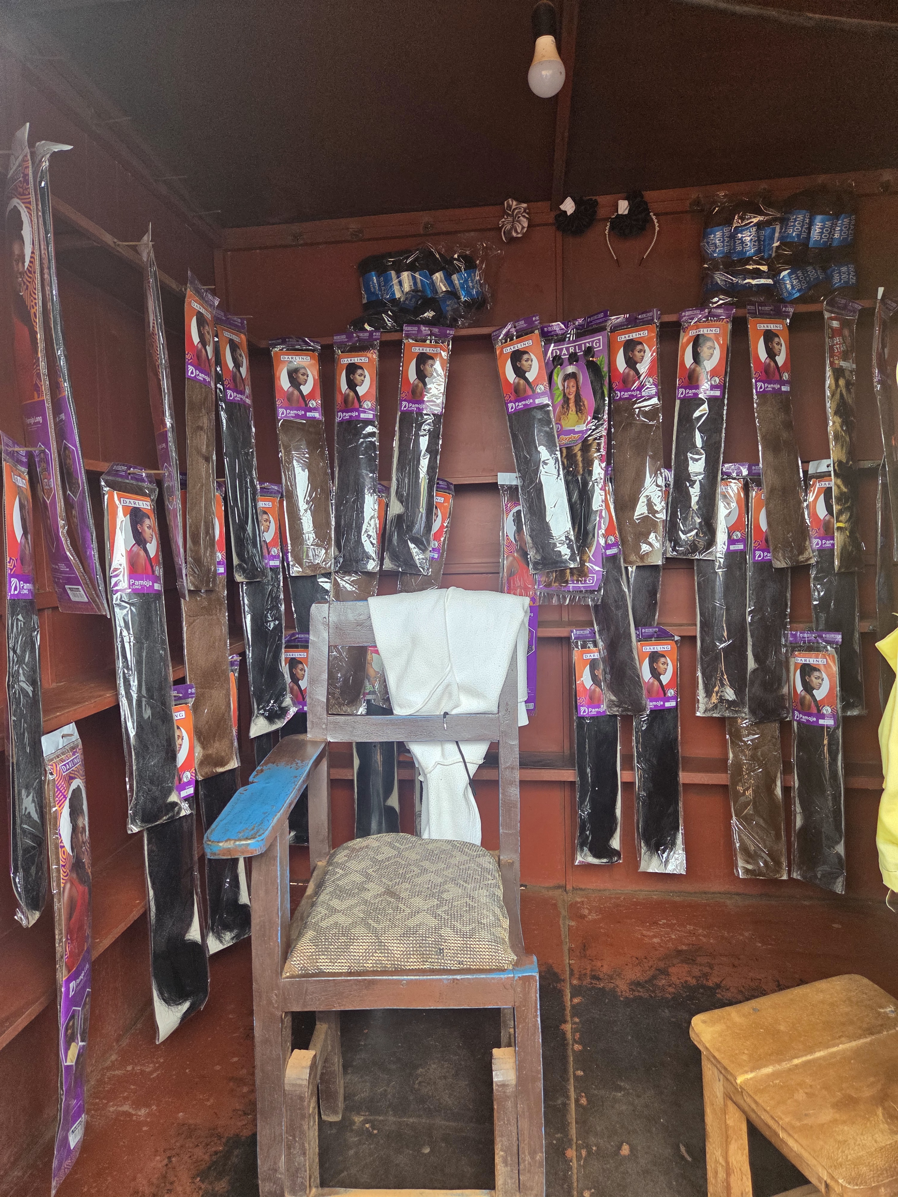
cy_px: 598
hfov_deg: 58.9
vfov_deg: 73.9
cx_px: 449
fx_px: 796
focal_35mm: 23
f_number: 1.8
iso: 200
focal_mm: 5.4
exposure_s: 1/120
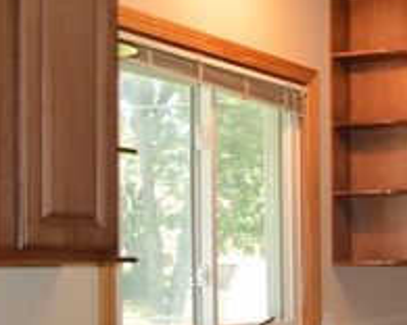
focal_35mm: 83
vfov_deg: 18.4
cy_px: 244
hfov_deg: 20.4
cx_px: 574
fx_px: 1000
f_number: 3.5
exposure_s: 1/60
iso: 450
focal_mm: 18
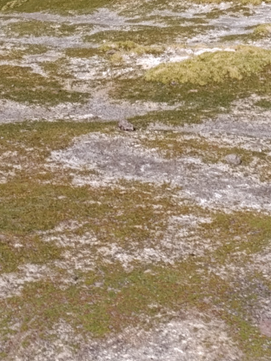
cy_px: -142
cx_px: 242
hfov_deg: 11.1
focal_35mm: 133
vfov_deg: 14.1
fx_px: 1388
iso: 50
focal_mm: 6.14
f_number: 1.6
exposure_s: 1/1220
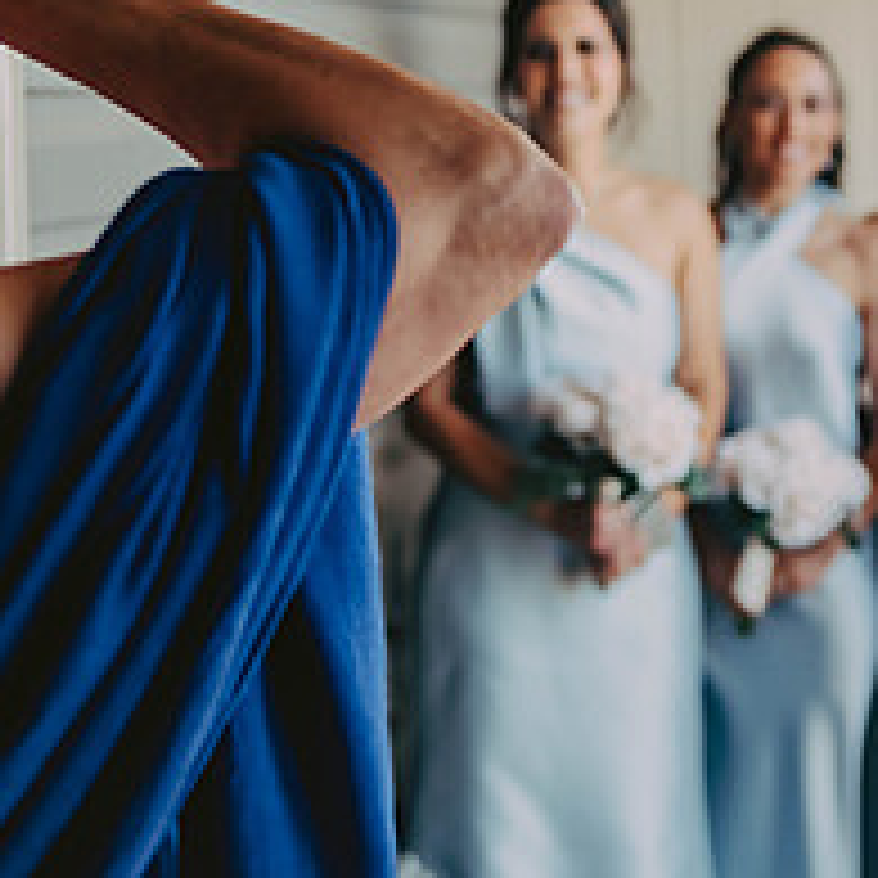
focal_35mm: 91
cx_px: 716
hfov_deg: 18.9
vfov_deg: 18.7
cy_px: 34
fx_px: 2611
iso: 800
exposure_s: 1/800
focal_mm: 36
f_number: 2.8
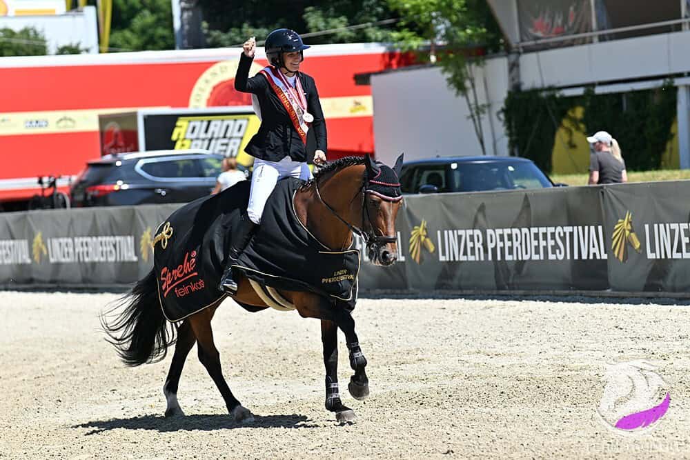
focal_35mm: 150
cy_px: 230
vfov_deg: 9.2
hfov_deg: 13.7
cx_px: 345
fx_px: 2875
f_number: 3.2
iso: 125
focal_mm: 150
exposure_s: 1/1600
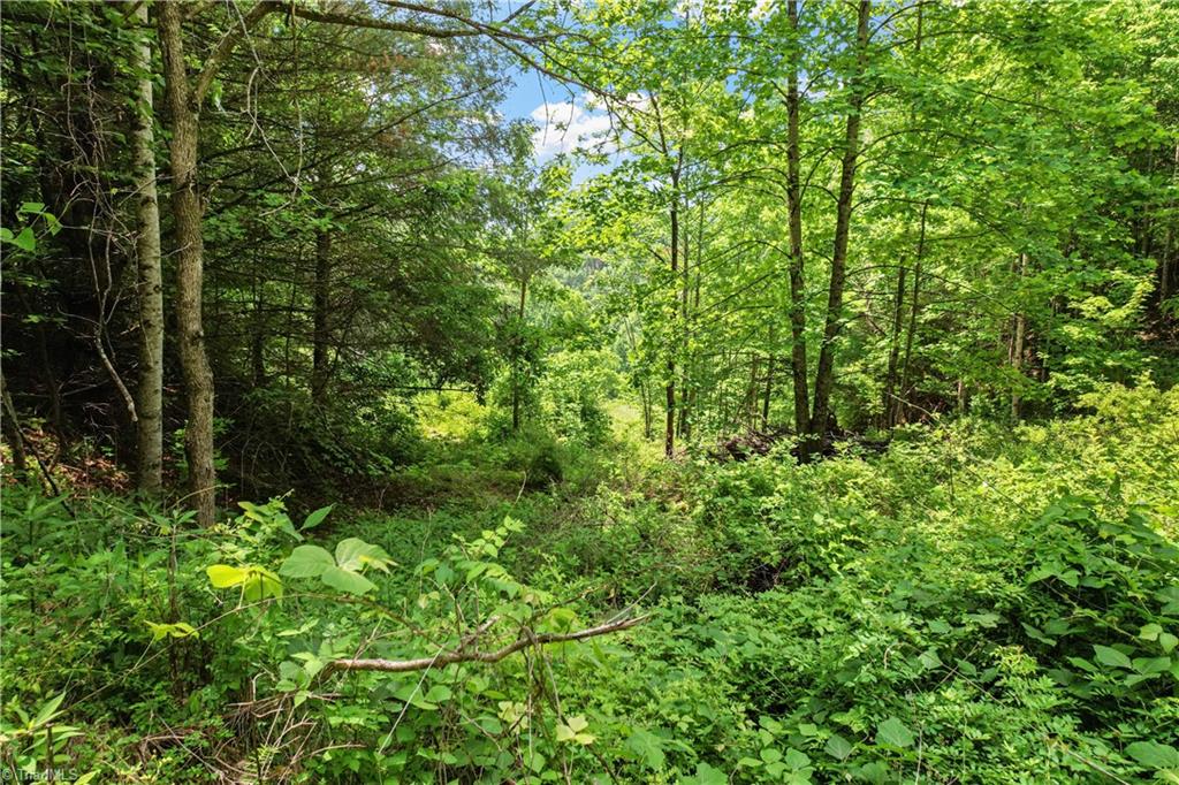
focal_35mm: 22
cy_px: 392
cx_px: 590
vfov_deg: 57.2
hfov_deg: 78.6
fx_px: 720
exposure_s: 1/20
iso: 370
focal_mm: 8.38
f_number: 2.8
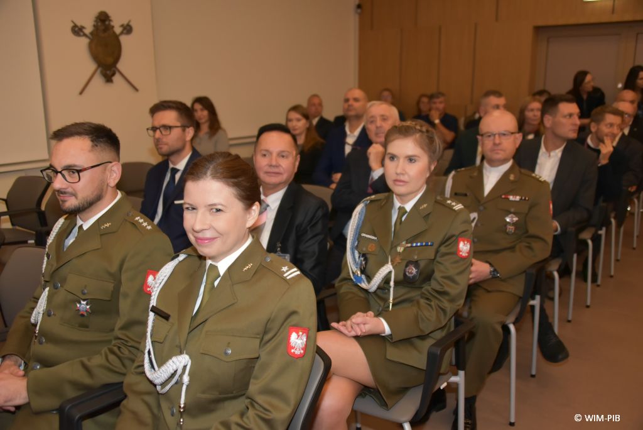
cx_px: 322
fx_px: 572
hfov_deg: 58.7
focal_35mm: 32
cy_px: 215
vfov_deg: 41.2
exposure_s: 1/60
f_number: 3.8
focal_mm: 32
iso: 3200
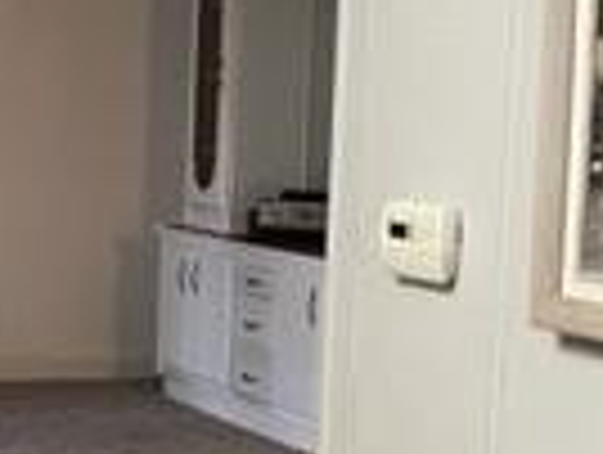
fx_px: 2164
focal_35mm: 124
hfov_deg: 14.9
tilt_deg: -8.3
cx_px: -256
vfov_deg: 12.0
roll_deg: -0.5
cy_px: 337
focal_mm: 5.1
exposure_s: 1/60
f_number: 1.6
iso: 400
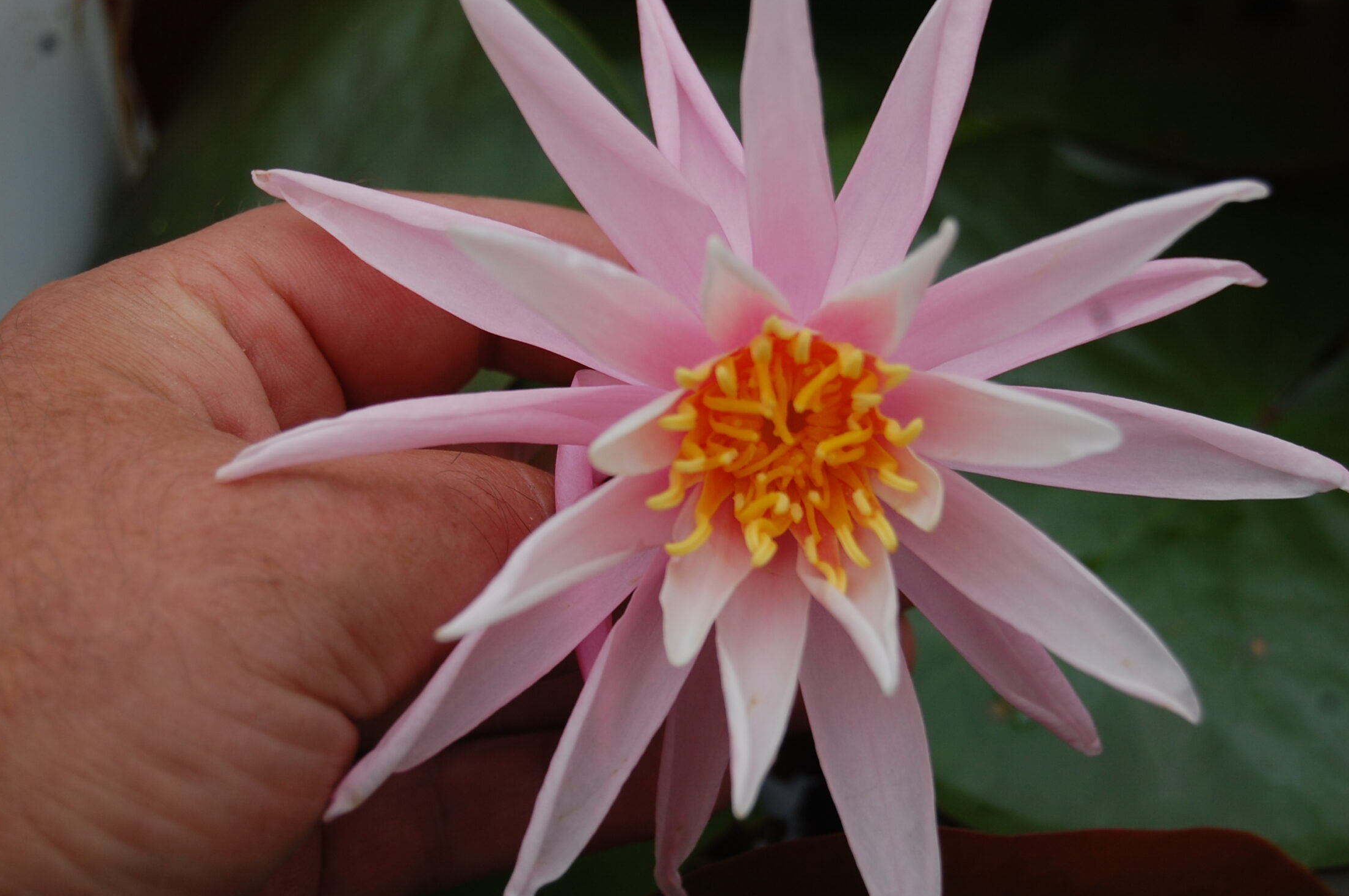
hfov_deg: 21.3
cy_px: 406
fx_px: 3578
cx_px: 777
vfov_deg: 14.3
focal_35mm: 96
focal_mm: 55
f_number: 6.3
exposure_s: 1/160
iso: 200
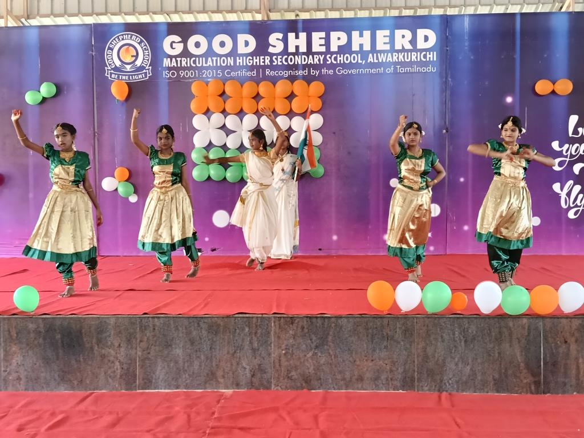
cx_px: 292
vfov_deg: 32.9
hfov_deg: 42.9
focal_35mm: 44
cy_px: 219
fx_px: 742
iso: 400
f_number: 1.8
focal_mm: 3.98
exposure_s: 1/50
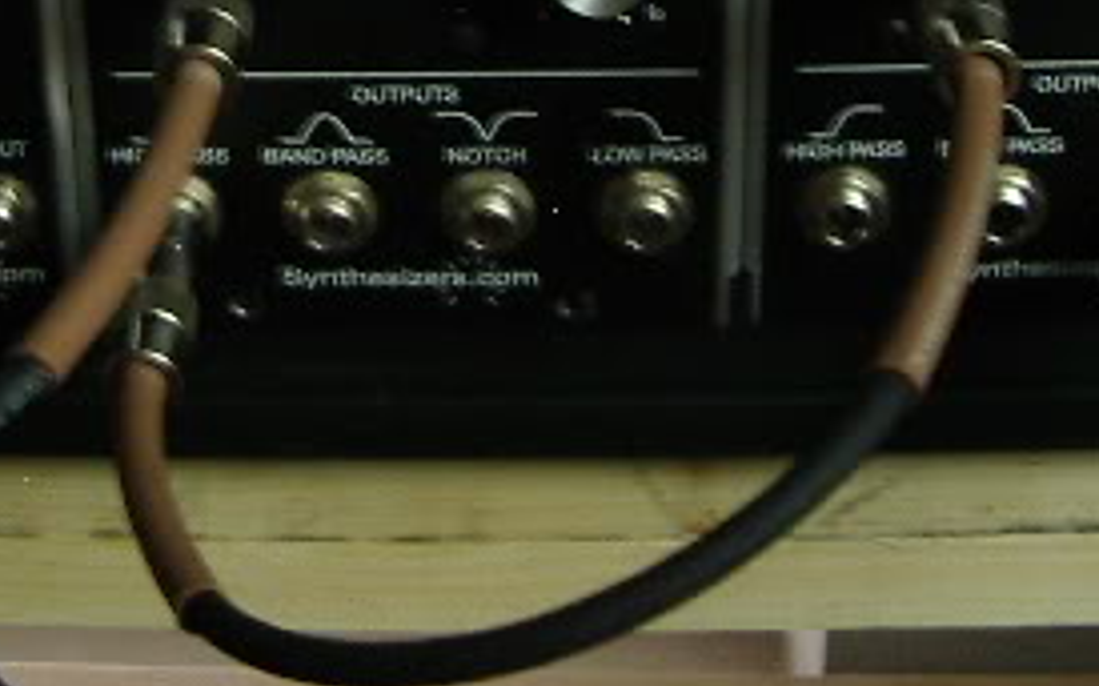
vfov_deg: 13.3
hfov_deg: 22.0
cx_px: 345
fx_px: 2814
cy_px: -269
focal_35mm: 94
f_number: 2.6
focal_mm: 5.8
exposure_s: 1/4
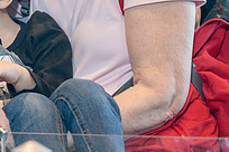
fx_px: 1705
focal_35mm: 268
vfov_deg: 5.1
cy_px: 7
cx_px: -65
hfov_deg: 7.6
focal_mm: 90
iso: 2000
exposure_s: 1/200
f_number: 4
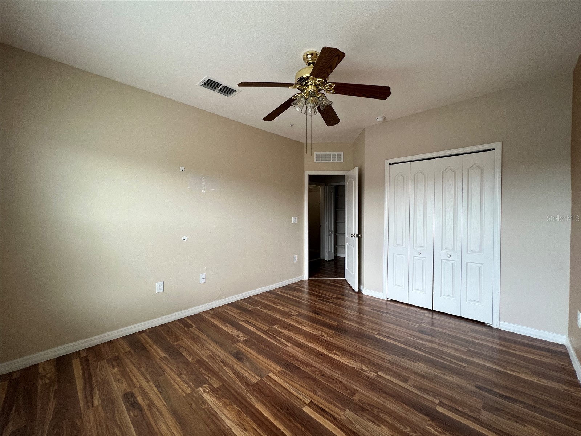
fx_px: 218
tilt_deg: -1.5
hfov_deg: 106.2
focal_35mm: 13
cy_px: 218
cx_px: 290
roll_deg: +0.2
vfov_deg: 89.9
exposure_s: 1/99
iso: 64
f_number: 1.8
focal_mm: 1.57
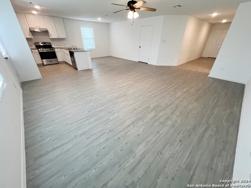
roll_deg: -1.3
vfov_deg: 89.9
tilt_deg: -28.8
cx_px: 126
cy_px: 94
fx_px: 94
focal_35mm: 13
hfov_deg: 106.2
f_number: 1.8
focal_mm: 1.57
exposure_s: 1/120
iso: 200
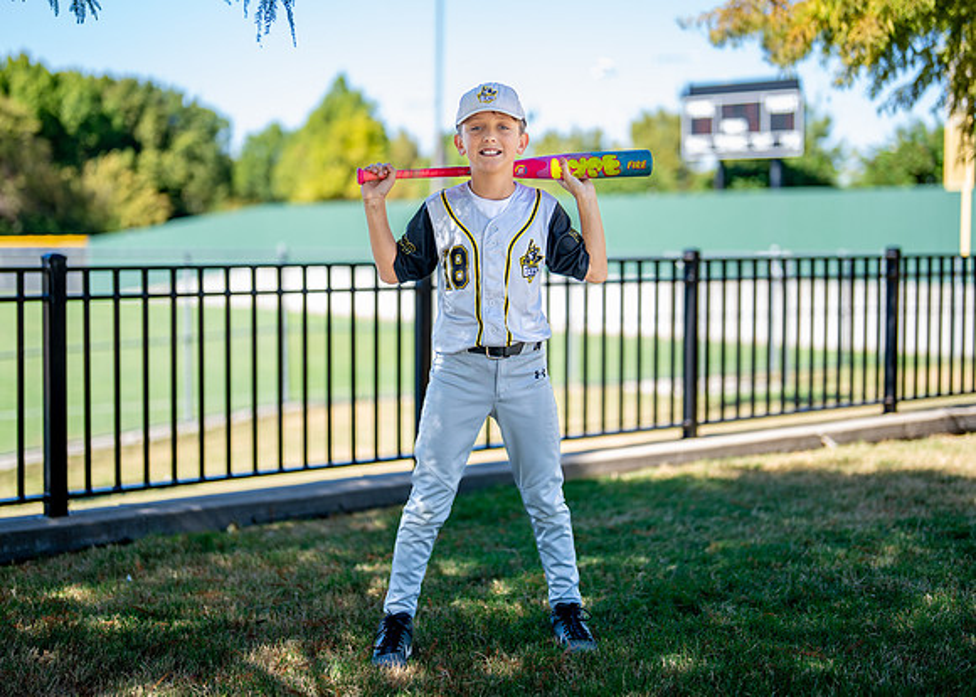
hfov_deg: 33.0
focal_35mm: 59
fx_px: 1648
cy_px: 305
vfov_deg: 23.8
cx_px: 491
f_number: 1.2
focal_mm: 50
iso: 100
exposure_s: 1/1600
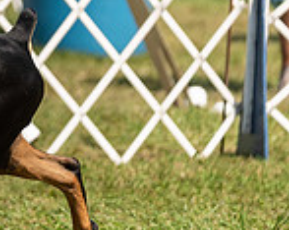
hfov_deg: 3.1
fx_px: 5275
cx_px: -241
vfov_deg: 2.5
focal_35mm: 618
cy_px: -37
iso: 200
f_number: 2.8
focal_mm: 143
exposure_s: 1/3200
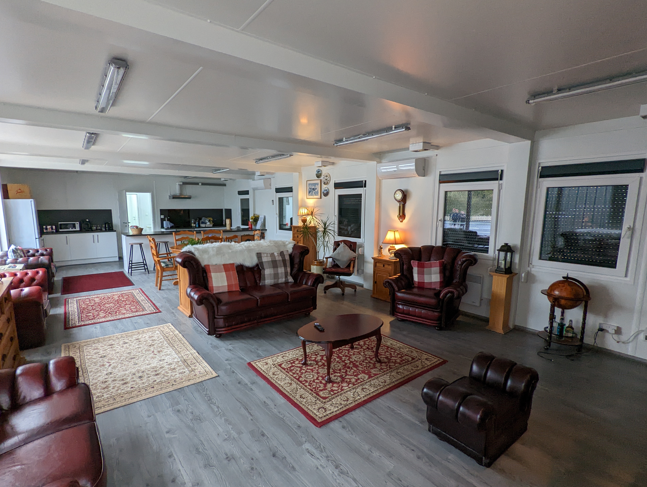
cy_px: 251
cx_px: 304
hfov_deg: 90.8
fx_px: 318
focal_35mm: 17
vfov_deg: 74.8
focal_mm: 2.35
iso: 367
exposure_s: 1/81
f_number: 2.2
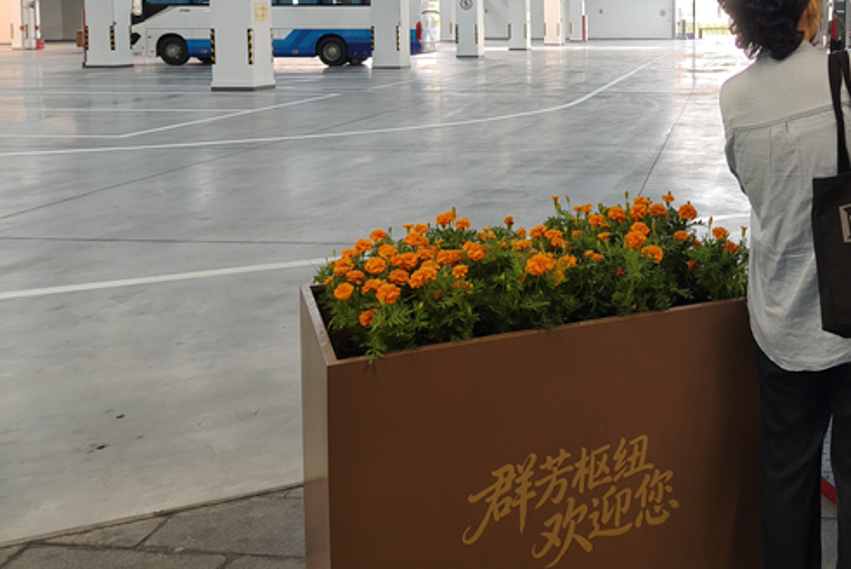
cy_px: 80
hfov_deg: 49.4
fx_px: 875
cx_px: 657
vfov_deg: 34.4
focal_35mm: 37
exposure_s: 1/100
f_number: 1.6
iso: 640
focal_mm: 6.06
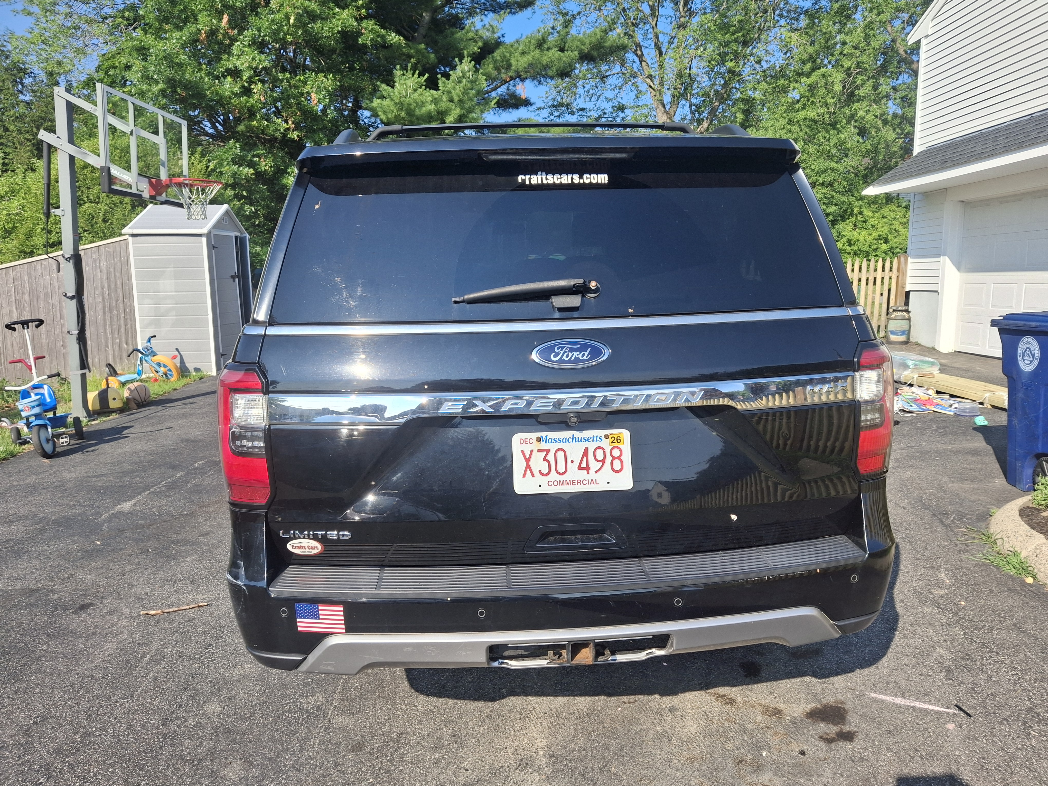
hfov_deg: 69.4
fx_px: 757
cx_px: 524
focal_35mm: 25
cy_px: 393
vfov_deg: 54.9
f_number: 1.8
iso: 25
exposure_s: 1/999
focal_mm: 4.69
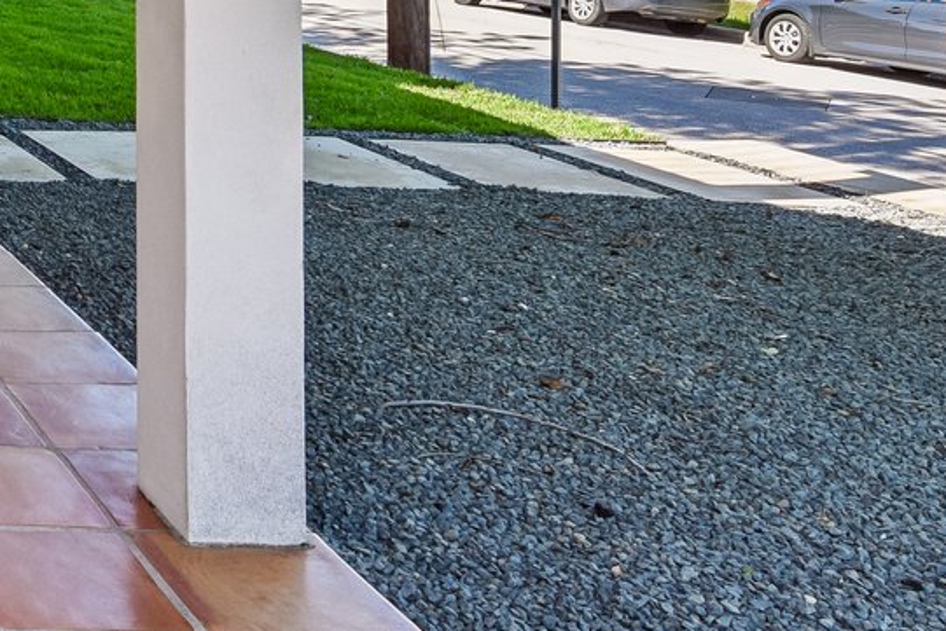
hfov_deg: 26.7
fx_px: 1393
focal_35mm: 53
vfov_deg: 23.0
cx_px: -476
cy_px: -163
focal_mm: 14
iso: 100
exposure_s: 1/80
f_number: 8
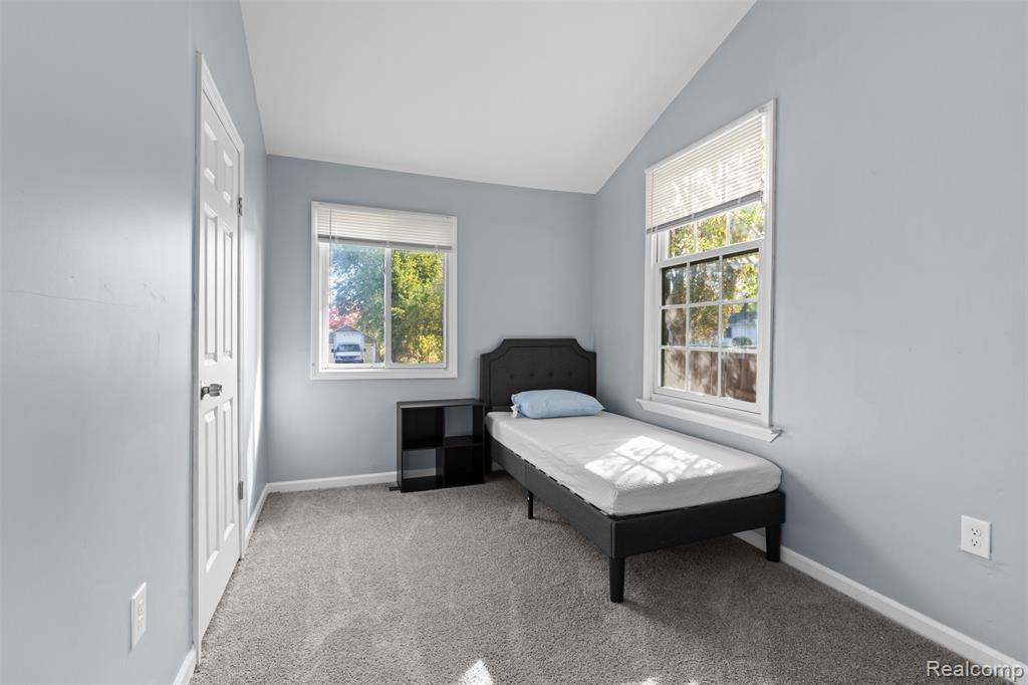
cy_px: 342
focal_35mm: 16
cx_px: 514
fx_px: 457
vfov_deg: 73.7
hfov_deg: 96.8
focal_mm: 16
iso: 400
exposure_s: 1/5
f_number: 8
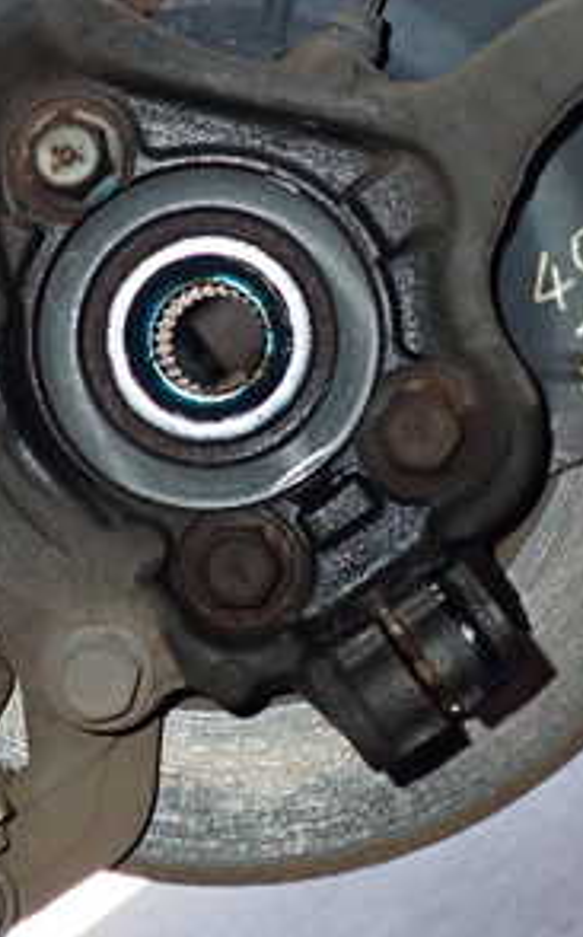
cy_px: 306
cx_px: 172
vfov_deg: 31.3
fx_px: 1657
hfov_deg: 19.9
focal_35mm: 65
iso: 400
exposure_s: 1/30
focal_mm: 5.4
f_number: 6.3
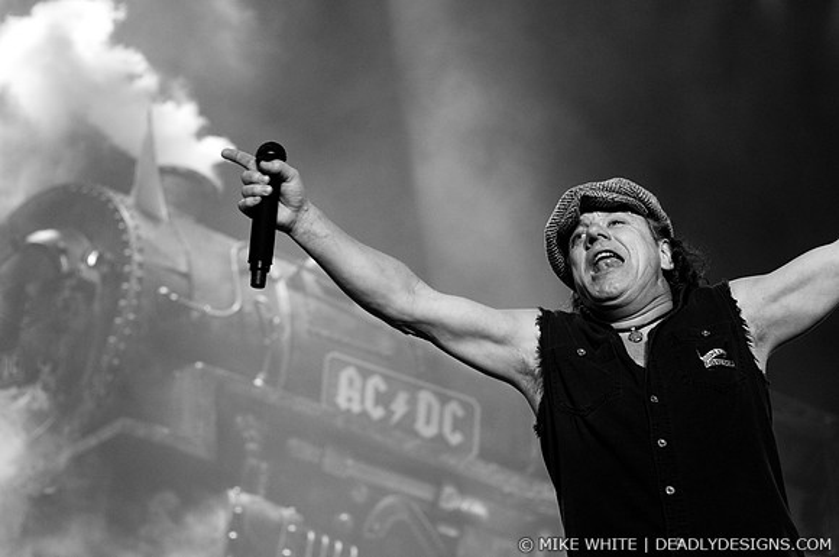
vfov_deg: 13.0
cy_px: 278
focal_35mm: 105
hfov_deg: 19.5
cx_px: 420
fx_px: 2444
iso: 800
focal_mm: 70
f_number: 4
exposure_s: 1/400
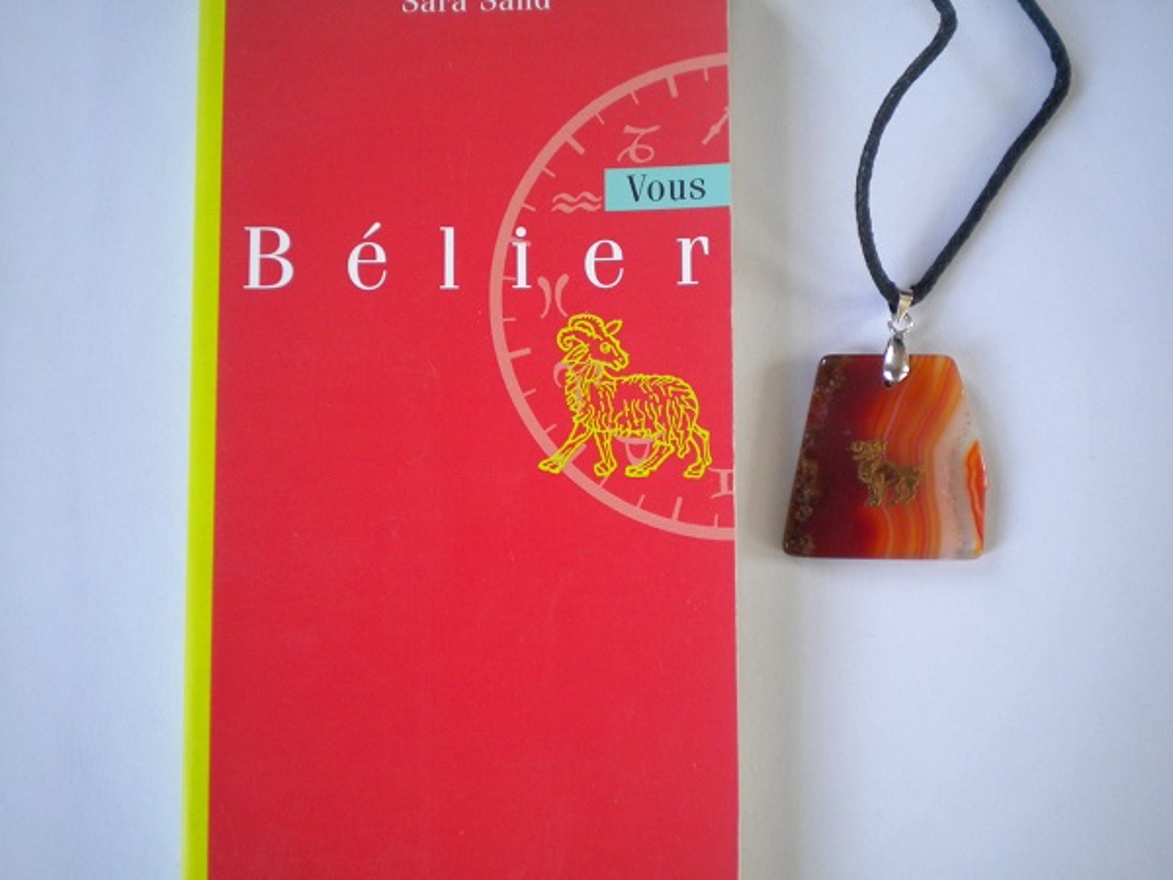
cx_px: 586
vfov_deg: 35.1
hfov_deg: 45.8
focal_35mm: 41
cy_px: 440
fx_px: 1389
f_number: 3.5
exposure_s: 1/56.6
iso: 275
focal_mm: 7.4
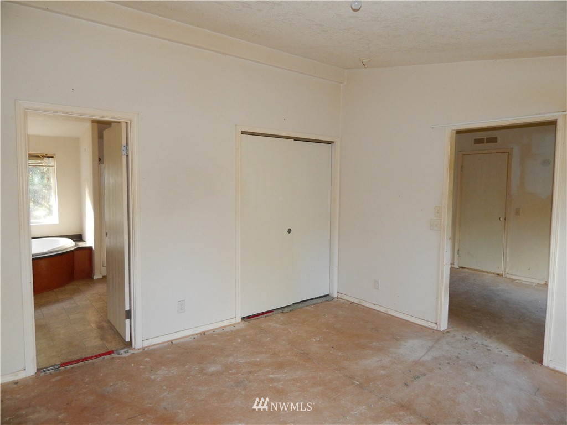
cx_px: 284
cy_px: 212
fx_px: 377
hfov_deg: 73.9
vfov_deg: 58.9
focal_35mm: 23
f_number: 3
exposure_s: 1/30
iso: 200
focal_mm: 4
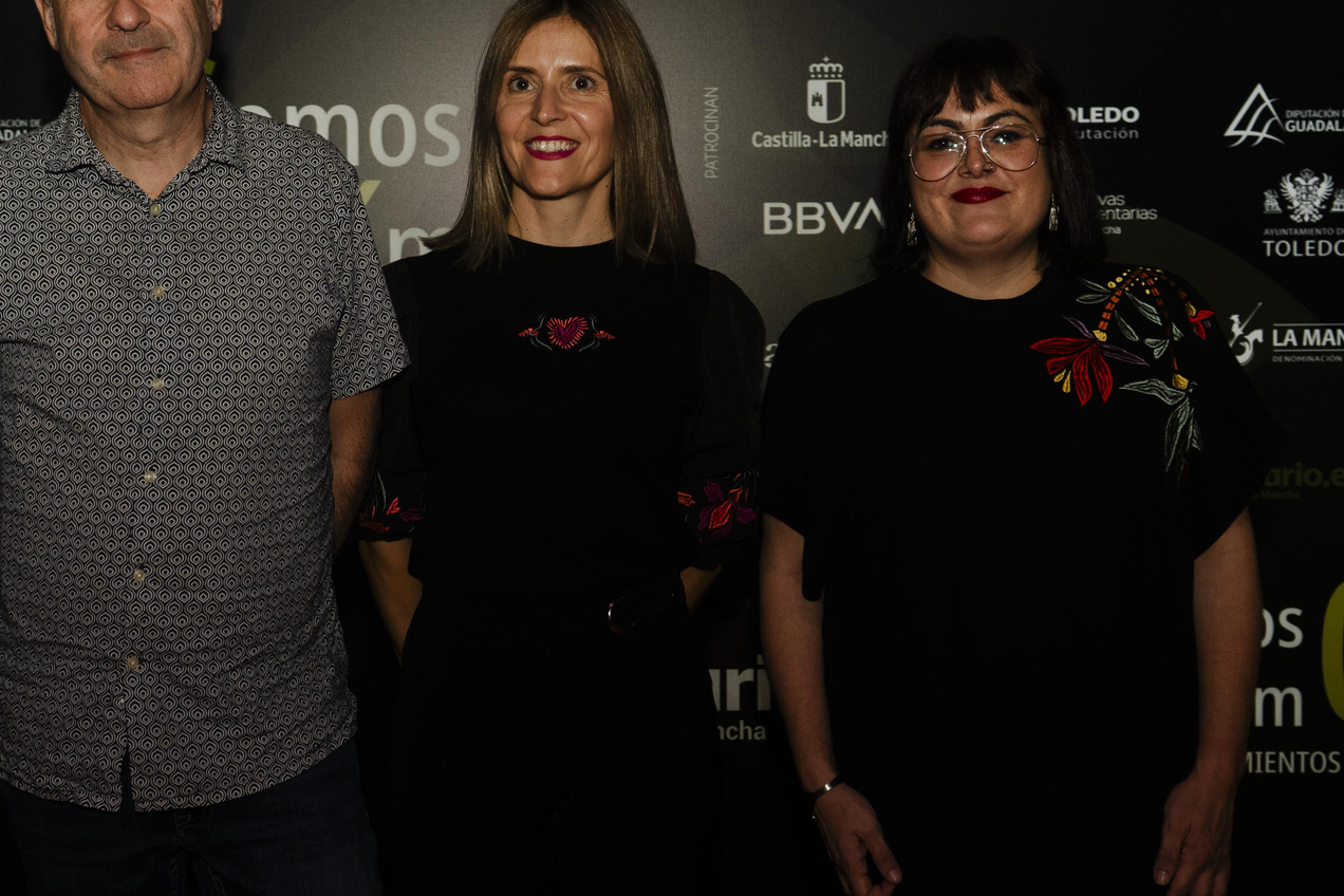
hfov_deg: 34.9
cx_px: 532
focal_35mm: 57
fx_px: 2128
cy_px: 323
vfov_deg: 23.7
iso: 800
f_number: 5
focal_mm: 34
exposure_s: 1/100
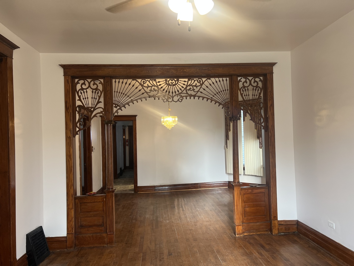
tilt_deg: +1.1
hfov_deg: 67.3
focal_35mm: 26
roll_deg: +2.0
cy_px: 133
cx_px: 177
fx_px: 266
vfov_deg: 53.1
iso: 64
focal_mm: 5.7
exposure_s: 1/60
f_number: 1.5
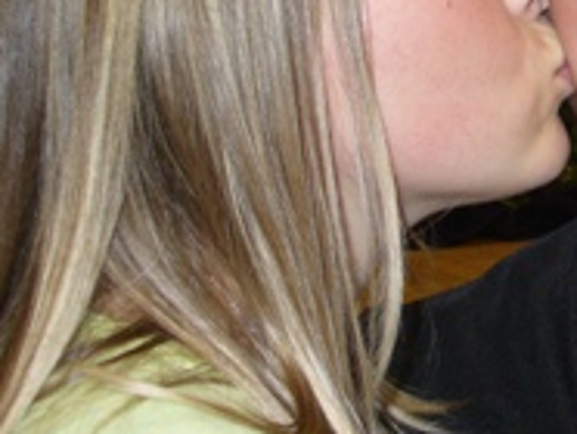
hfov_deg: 21.0
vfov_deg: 16.4
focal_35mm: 89
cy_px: 19
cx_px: 620
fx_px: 1485
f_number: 2.8
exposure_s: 1/60
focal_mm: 6.1
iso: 100
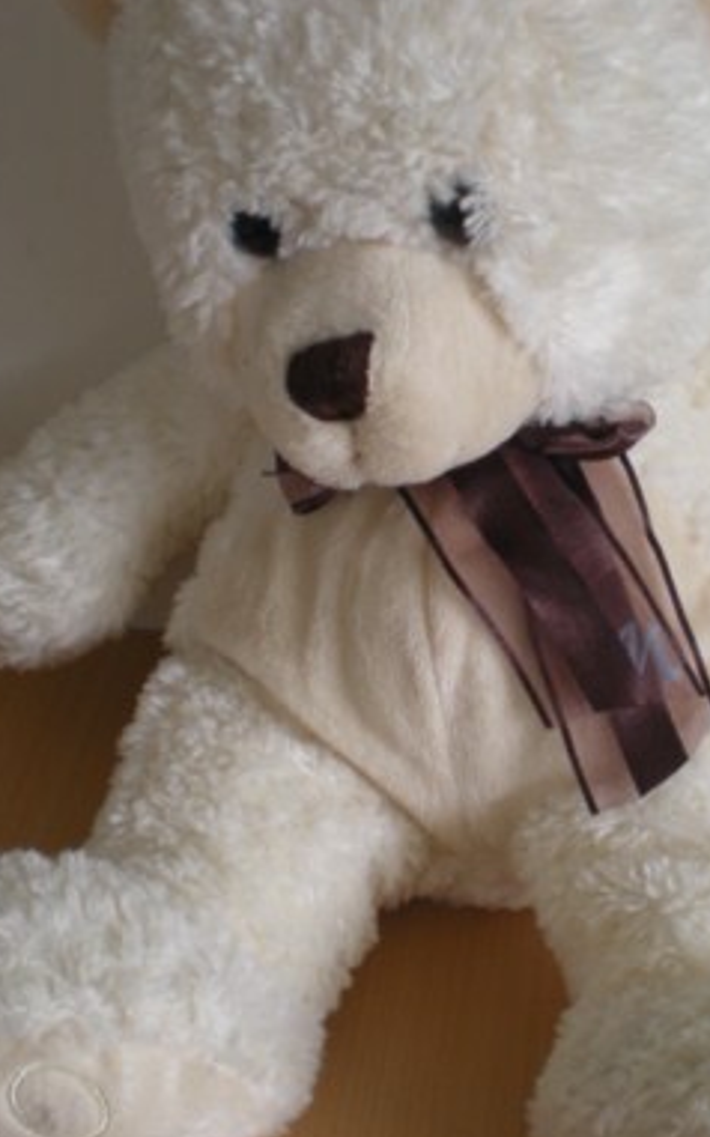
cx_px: 465
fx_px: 1703
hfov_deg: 23.5
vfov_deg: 36.9
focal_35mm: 55
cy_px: 549
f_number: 3.1
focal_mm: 6.3
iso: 64
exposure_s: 1/59.3
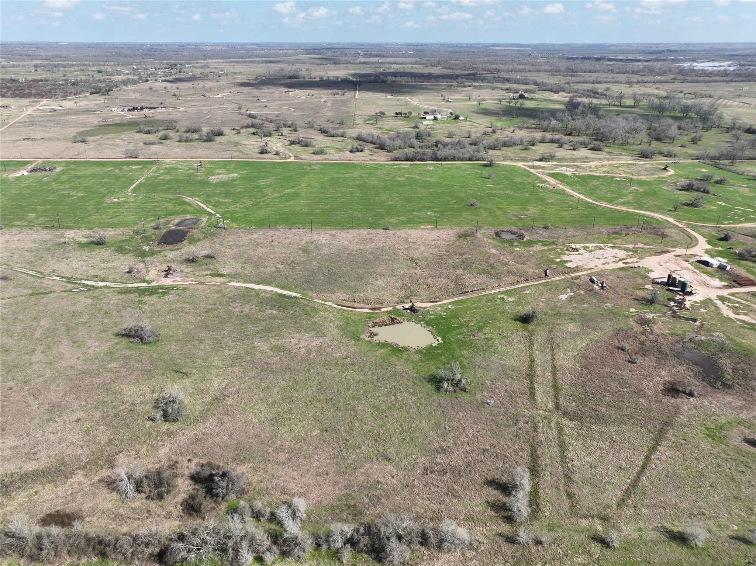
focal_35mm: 24
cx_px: 378
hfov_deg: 71.6
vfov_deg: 56.8
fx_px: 524
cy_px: 283
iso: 100
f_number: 2.8
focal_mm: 12.29
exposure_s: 1/1250
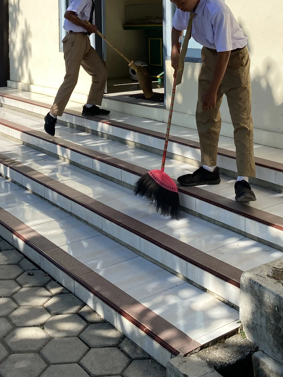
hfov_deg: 29.0
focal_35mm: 50
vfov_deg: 35.7
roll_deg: +1.2
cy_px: 31
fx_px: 545
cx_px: 104
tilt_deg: -1.9
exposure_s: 1/3040
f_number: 1.8
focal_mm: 4.25
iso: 32
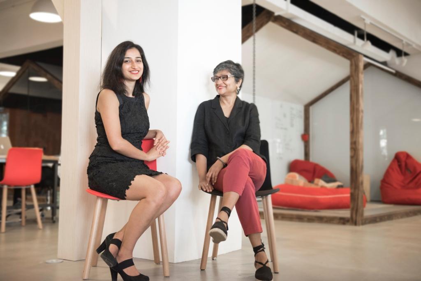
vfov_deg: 29.9
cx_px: 210
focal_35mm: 45
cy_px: 140
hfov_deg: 43.6
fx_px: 527
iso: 1250
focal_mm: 45
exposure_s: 1/160
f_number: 2.8
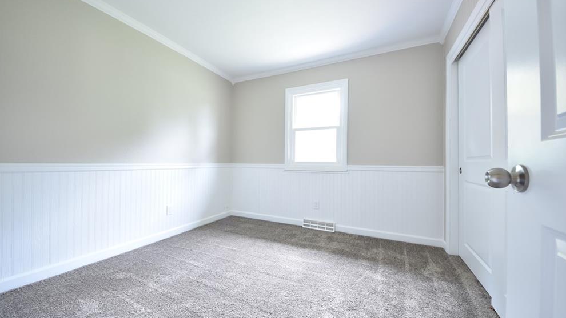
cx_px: 279
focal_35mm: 13
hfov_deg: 110.8
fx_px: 195
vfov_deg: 78.4
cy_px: 160
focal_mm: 8
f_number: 4.5
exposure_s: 1/15
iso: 800
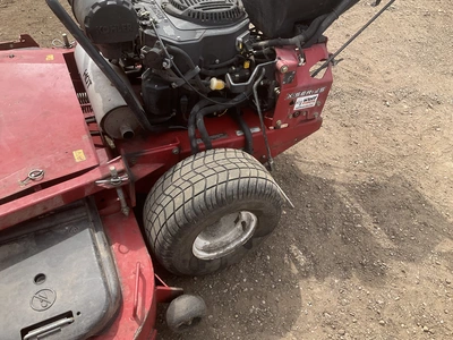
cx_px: 226
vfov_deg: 48.2
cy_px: 170
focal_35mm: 29
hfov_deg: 61.7
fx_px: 380
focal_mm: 3
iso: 25
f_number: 1.8
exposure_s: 1/816
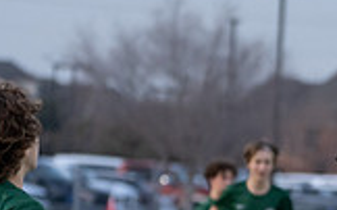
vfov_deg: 1.9
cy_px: 338
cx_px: 493
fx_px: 6269
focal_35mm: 683
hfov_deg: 3.1
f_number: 5.6
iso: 2000
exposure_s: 1/1250
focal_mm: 187
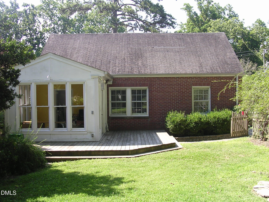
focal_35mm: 46
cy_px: 101
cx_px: 134
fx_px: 357
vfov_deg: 31.5
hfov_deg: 41.2
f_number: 3
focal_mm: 7.1
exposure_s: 1/206
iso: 100
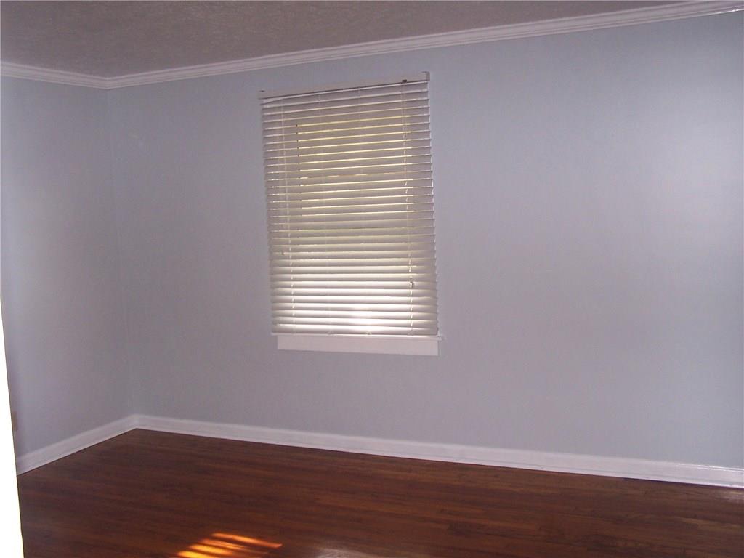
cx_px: 372
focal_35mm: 38
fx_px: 817
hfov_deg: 49.0
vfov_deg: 37.7
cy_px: 279
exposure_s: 1/60
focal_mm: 6.3
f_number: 2.8
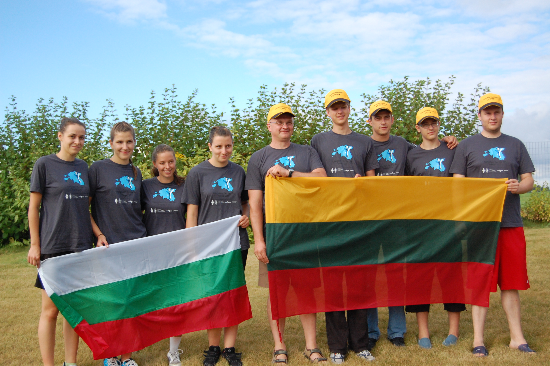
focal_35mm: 48
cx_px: 275
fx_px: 733
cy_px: 183
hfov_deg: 41.1
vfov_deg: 28.0
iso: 800
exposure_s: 1/2000
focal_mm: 32
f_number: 4.5
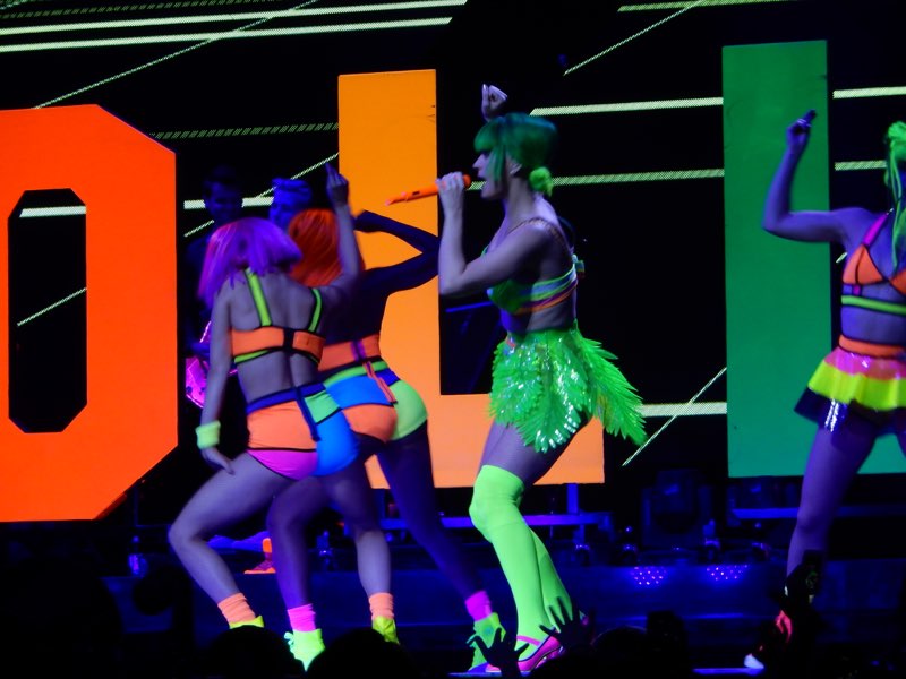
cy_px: 340
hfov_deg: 8.3
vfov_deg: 6.2
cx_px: 453
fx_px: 6255
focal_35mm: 239
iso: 320
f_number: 5.8
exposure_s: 1/60
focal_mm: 42.8
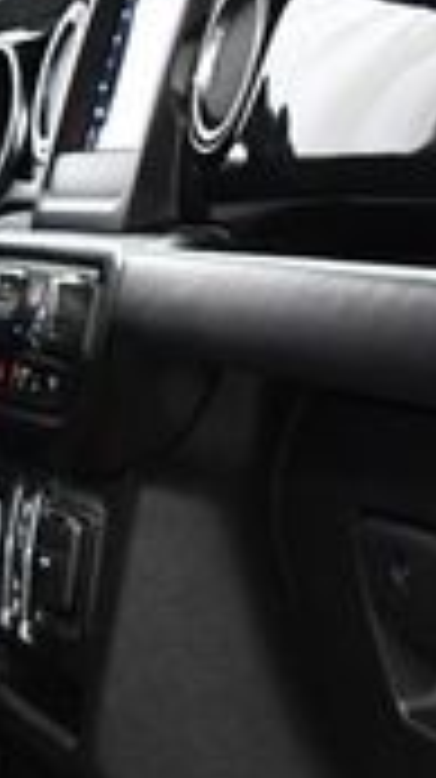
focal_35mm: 140
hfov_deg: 7.8
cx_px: -742
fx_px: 2884
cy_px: 675
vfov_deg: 15.2
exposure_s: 1/80
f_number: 3.5
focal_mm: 18
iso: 3200
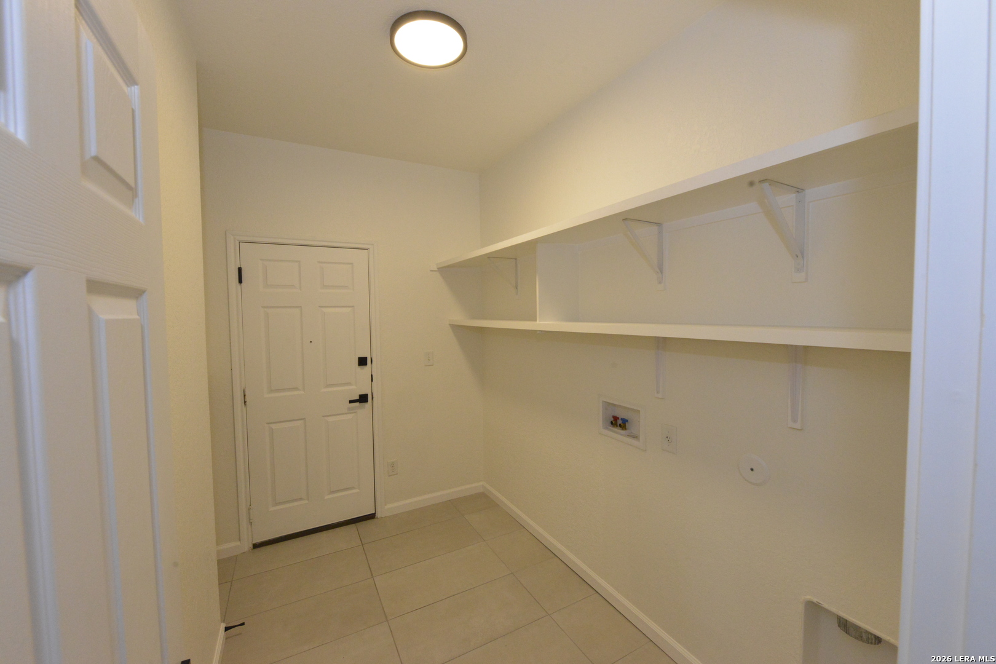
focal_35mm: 14
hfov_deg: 104.3
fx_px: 387
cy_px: 332
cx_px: 498
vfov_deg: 81.2
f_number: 11
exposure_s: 1/125
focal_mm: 14
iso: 6400
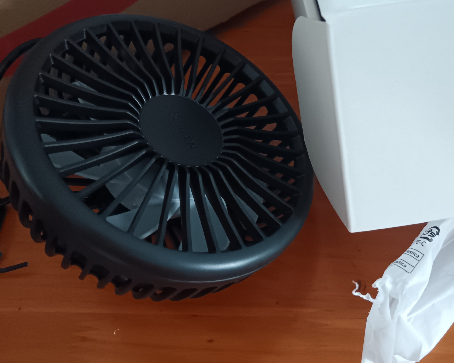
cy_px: 163
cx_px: 344
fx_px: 618
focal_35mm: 46
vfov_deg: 32.7
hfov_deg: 39.2
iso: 2089
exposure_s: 1/25
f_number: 1.9
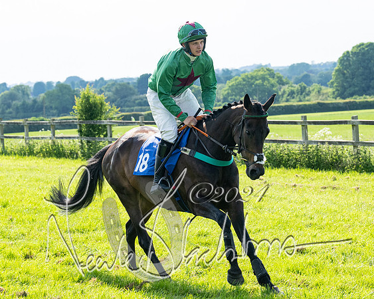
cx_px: 177
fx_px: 1579
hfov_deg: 13.5
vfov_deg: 10.8
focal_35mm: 143
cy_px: 123
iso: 400
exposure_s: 1/2000
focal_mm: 70
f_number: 5
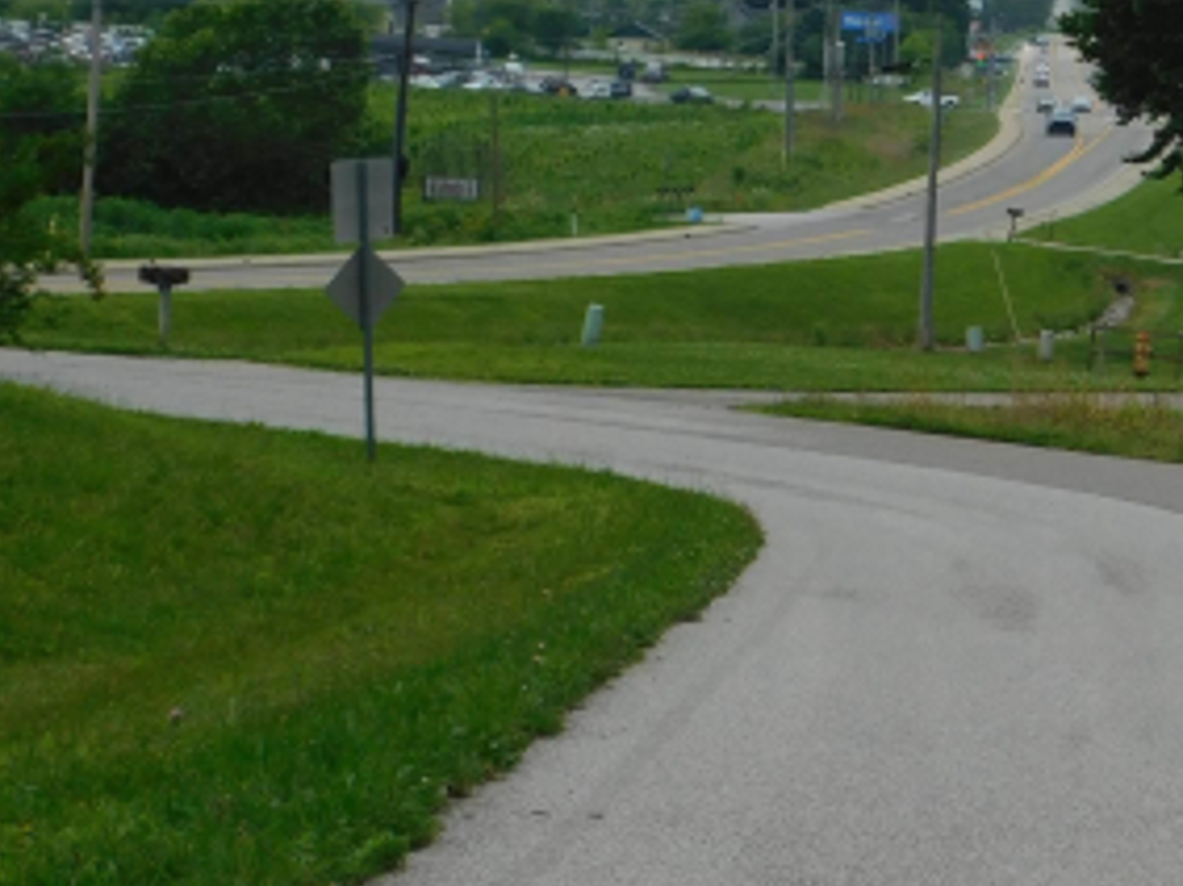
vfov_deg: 10.6
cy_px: 171
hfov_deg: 14.1
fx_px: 4748
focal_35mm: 139
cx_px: 897
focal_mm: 10.4
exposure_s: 1/1000
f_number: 4
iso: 125
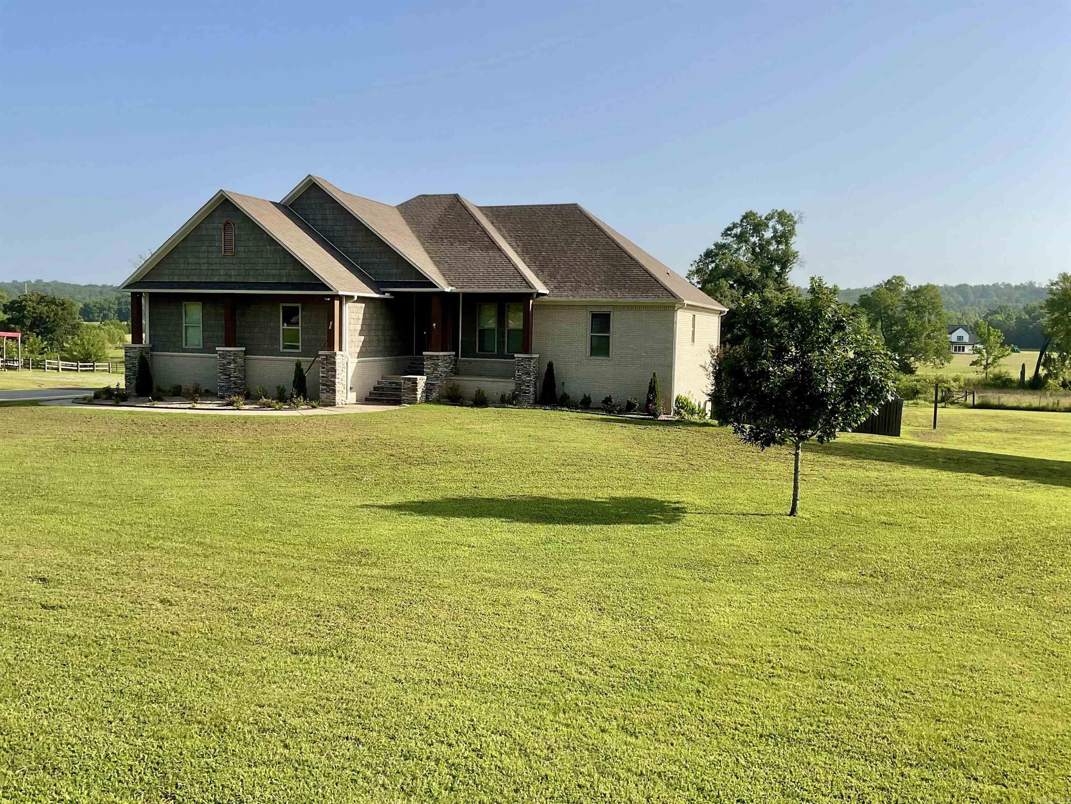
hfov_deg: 61.7
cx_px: 536
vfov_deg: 48.2
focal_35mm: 29
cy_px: 402
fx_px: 897
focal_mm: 3
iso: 16
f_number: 1.8
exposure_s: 1/1490
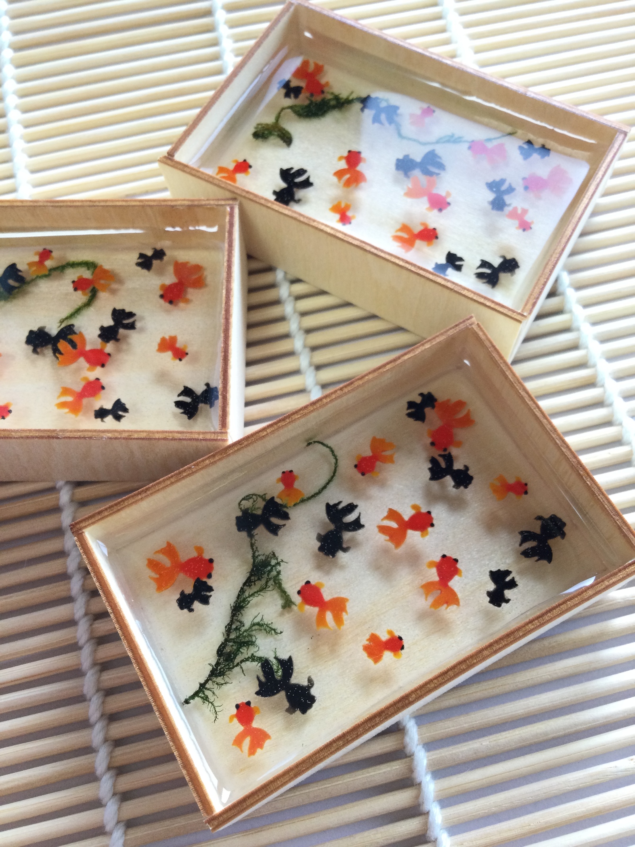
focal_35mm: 31
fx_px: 758
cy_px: 424
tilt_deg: -68.4
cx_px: 318
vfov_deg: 58.3
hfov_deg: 45.4
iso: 64
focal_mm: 3.3
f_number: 2.4
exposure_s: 1/30
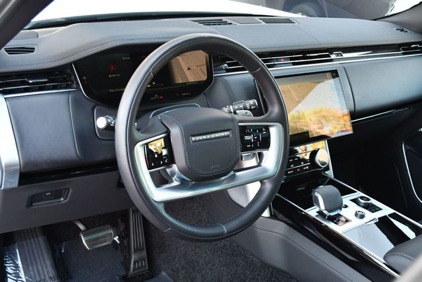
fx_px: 516
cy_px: 141
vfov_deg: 30.6
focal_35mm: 44
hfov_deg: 44.5
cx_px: 211
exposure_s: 1/125
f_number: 4
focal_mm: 22
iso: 900
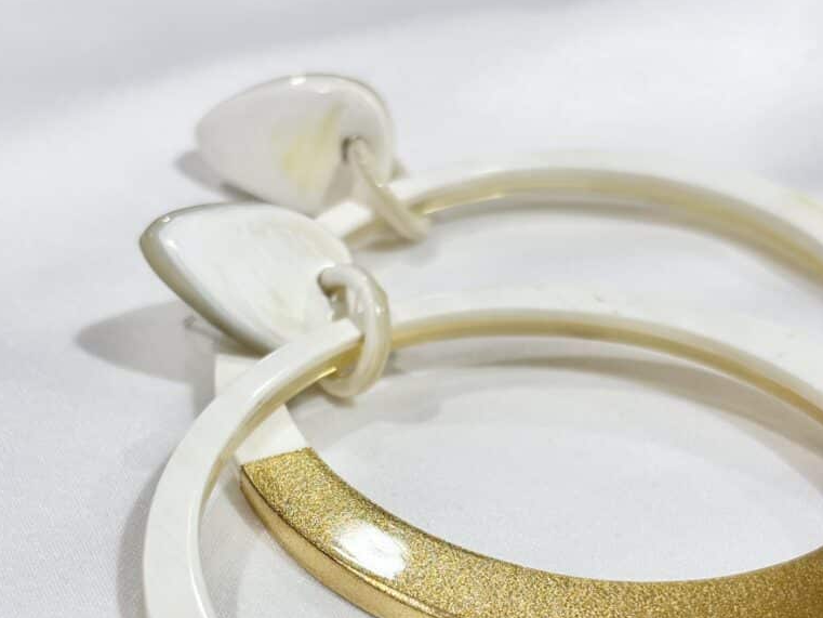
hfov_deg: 27.8
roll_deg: +6.7
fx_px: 1665
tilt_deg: -32.0
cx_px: 410
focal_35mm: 70
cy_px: 516
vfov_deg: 20.7
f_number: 1.6
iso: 32
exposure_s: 1/297
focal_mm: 5.96
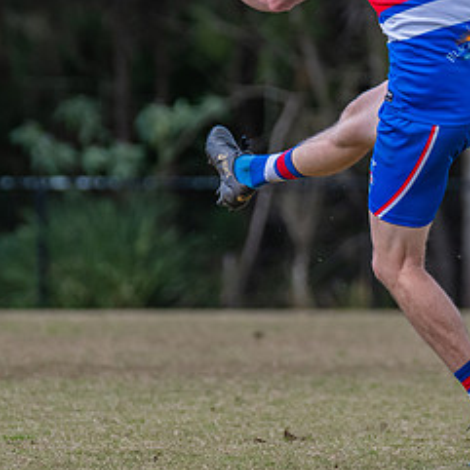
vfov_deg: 2.0
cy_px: 136
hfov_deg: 2.0
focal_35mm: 872
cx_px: 431
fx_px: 13395
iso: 800
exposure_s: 1/1600
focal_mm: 290
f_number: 5
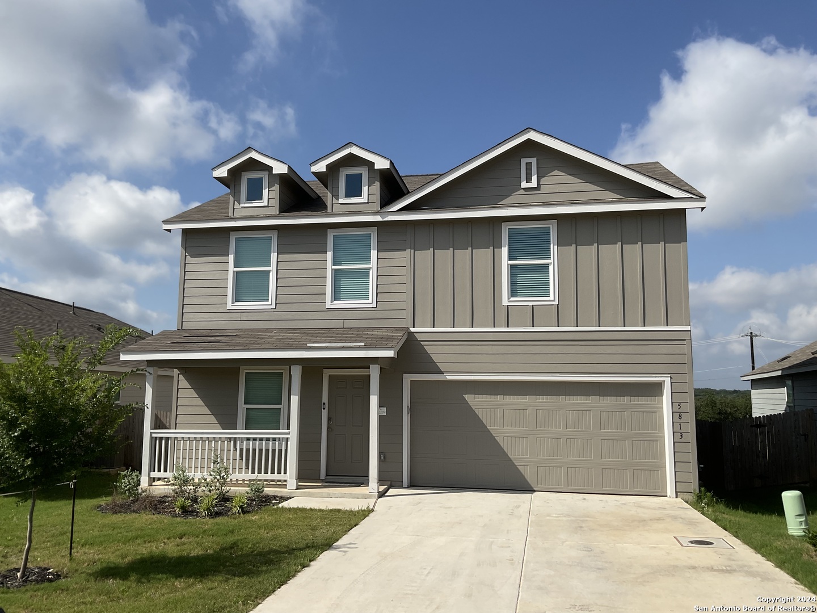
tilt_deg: +8.0
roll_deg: -0.9
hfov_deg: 61.7
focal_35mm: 29
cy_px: 306
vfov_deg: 48.2
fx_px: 684
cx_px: 408
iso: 16
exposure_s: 1/3534
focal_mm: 3
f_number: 1.8
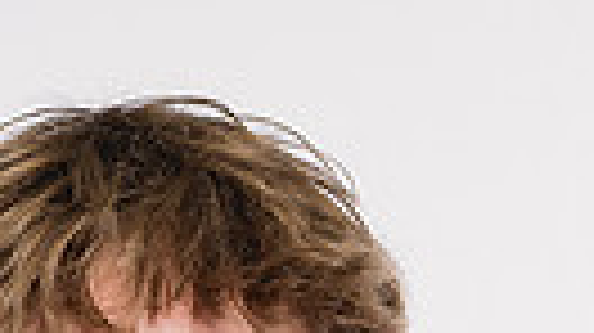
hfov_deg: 9.0
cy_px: 966
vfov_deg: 4.8
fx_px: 3793
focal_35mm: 241
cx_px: 290
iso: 640
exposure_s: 1/250
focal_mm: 43
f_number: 5.6
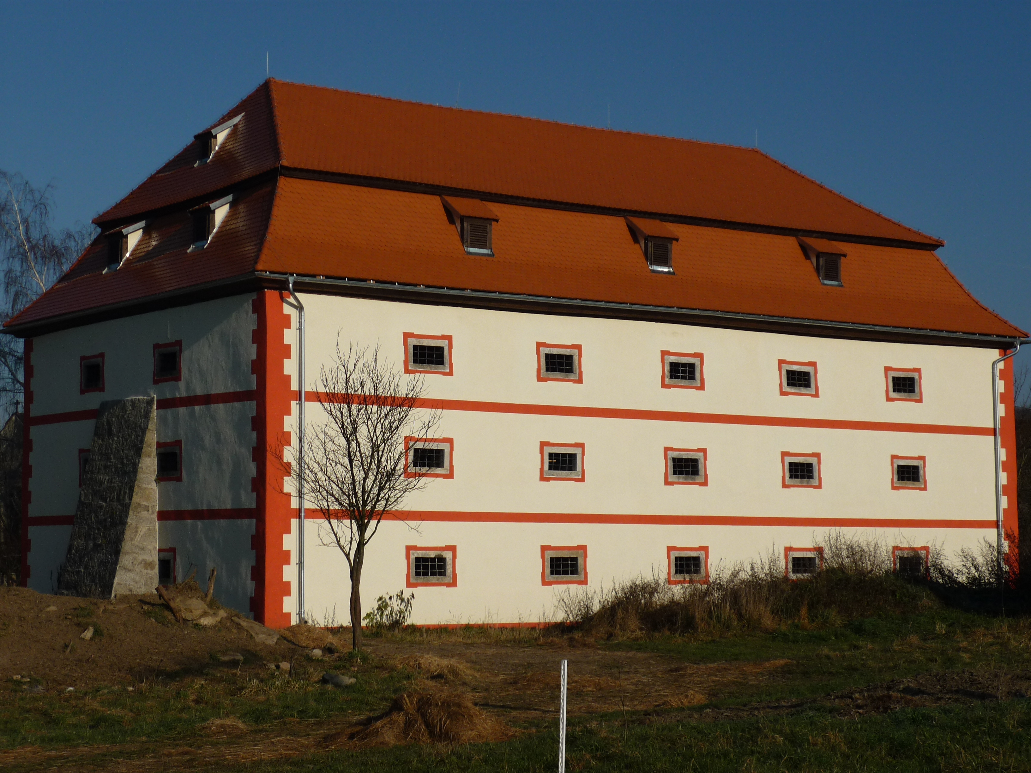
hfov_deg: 27.4
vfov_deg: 20.7
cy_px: 386
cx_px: 516
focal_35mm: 71
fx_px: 2115
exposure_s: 1/250
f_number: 11
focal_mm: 11.7
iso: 100
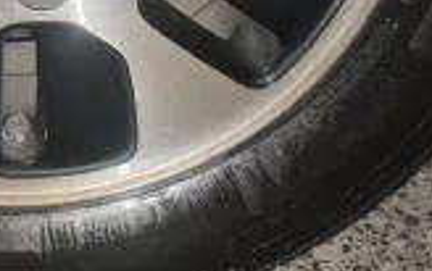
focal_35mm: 95
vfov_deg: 12.9
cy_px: -171
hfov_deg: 21.2
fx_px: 1120
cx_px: 21
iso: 2068
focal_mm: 4.09
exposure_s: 1/25
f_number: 1.6
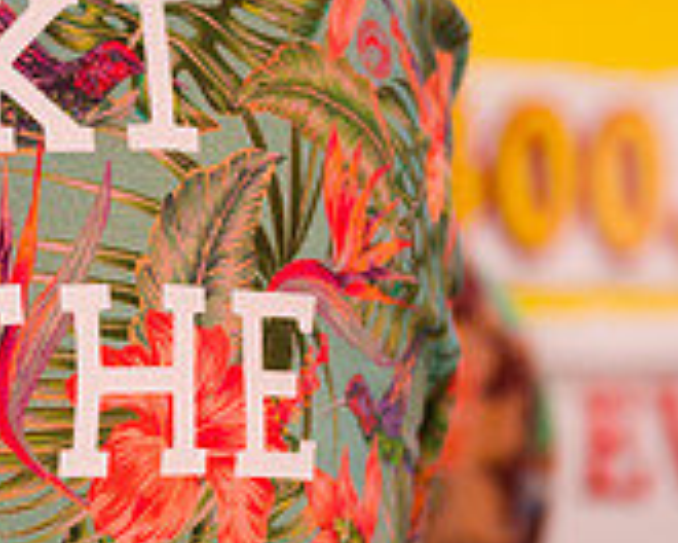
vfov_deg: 10.6
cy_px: 391
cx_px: 164
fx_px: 2910
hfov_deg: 13.2
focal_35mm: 145
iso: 800
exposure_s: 1/5000
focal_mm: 44
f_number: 3.2
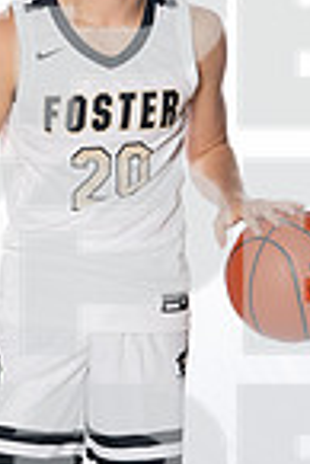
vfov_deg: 13.2
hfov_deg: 8.8
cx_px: -16
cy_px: 259
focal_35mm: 155
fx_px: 1997
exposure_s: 1/250
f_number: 8
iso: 800
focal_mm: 50
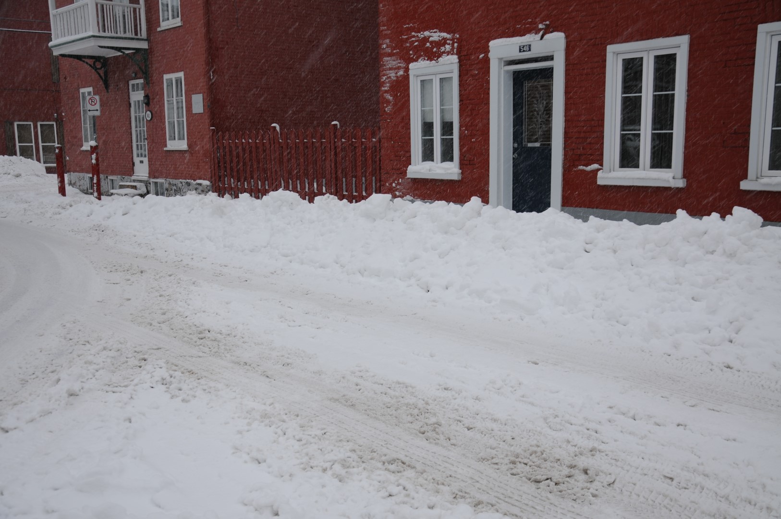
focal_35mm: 38
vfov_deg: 35.4
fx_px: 813
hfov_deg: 51.3
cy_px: 260
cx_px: 390
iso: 200
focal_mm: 25
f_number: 4.5
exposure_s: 1/80
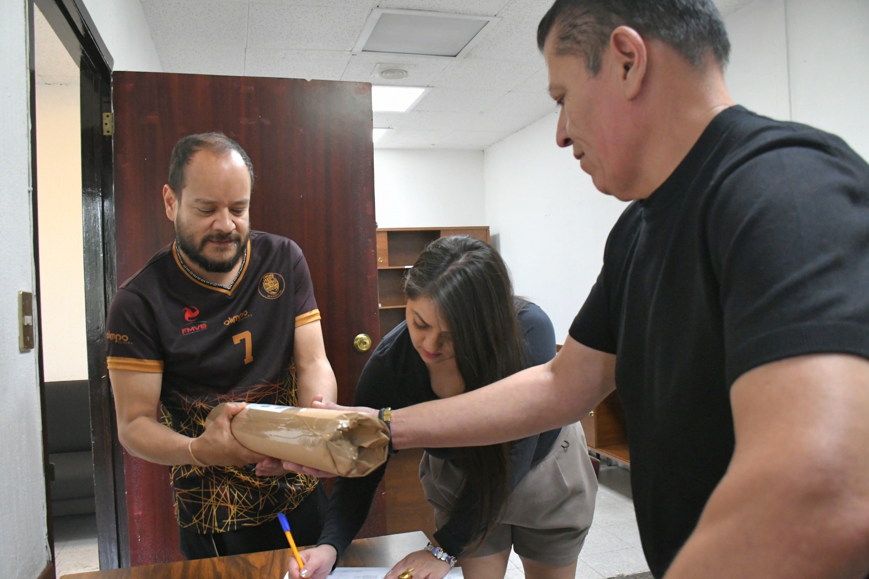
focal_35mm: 27
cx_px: 434
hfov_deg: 67.4
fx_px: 652
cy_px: 290
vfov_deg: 47.9
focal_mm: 18
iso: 4000
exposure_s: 1/100
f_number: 5.6
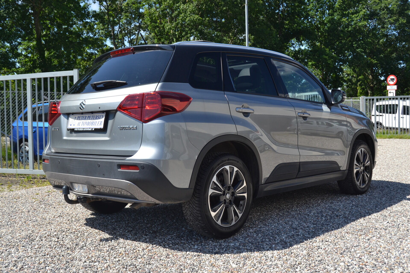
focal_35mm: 36
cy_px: 136
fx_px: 410
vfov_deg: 36.9
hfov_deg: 53.1
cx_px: 205
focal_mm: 24
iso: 100
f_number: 8
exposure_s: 1/250
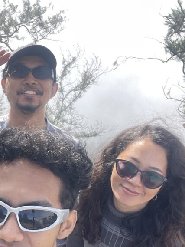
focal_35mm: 54
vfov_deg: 34.9
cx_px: 24
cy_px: 181
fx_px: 385
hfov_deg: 26.3
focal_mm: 2.71
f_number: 2.2
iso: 25
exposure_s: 1/135
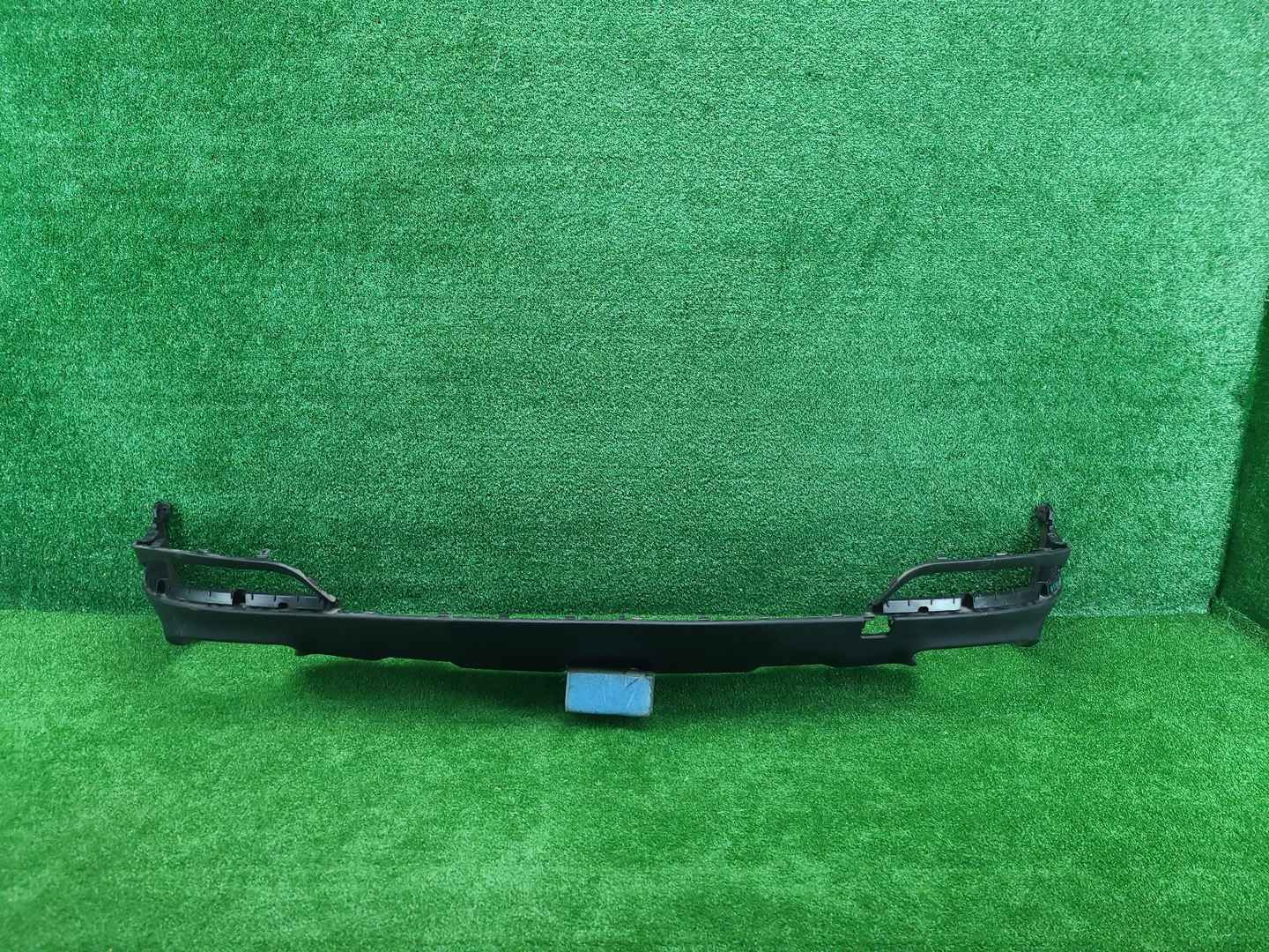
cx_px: 634
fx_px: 953
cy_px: 476
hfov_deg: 67.3
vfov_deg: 53.1
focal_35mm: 26
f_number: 1.8
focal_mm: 5.4
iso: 228
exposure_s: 1/50
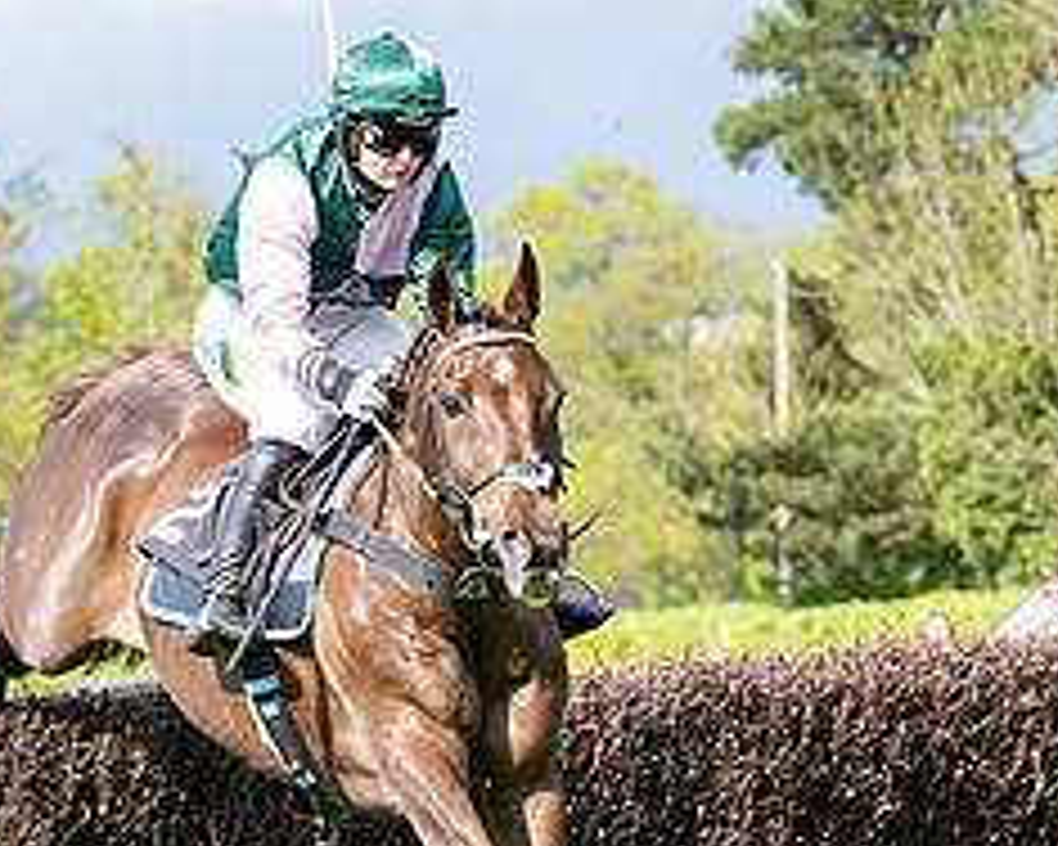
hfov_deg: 7.3
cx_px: 268
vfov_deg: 5.9
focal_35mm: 264
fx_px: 8267
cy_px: 684
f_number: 4
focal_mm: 98
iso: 200
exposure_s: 1/1000
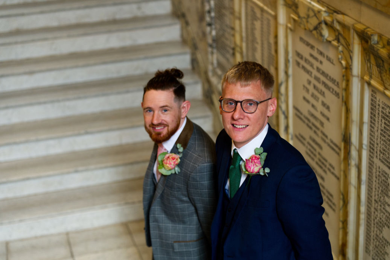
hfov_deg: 28.9
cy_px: 130
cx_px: 195
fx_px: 758
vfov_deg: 19.4
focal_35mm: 70
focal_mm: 70
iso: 2200
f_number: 2.8
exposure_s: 1/250
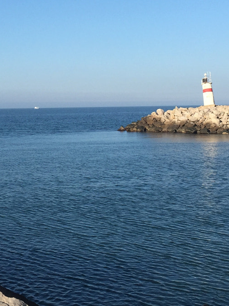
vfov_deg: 27.9
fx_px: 609
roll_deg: +0.8
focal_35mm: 69
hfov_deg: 21.3
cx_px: 89
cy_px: 91
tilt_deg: +5.8
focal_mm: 4.15
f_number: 2.2
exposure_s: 1/1980
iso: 32
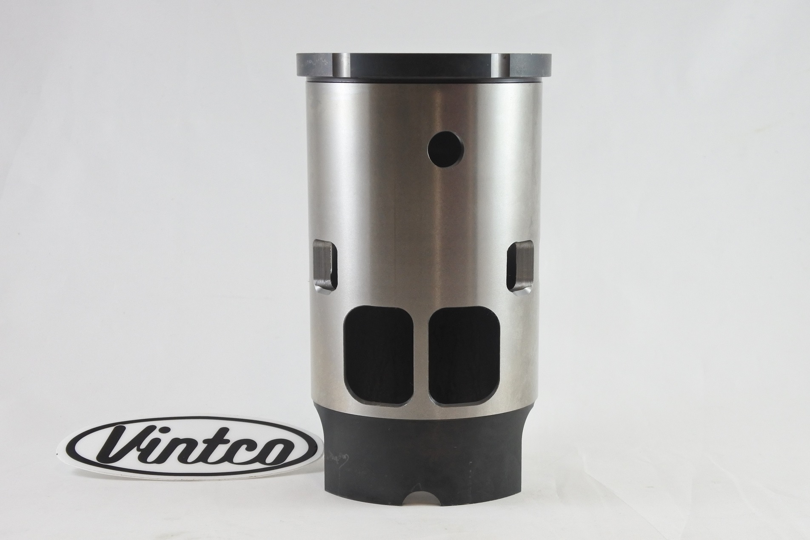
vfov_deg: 27.5
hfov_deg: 40.3
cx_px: 405
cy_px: 270
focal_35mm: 49
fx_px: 1103
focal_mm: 18.4
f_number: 4.5
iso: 500
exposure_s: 1/125
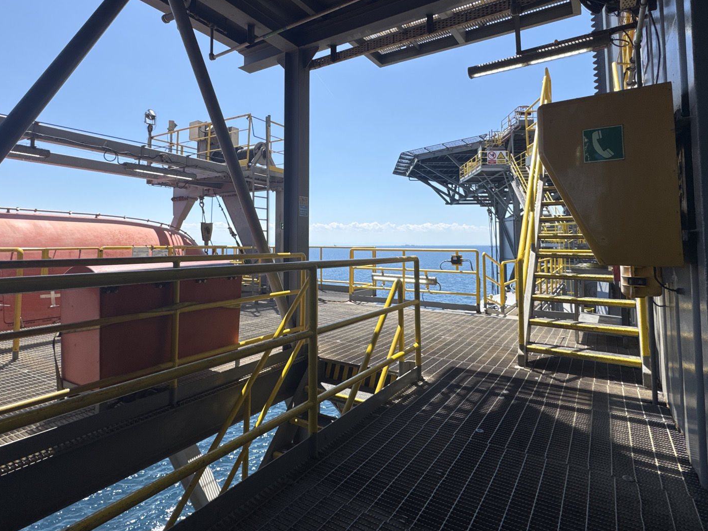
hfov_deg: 81.7
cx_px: 346
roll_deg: +0.2
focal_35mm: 20
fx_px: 409
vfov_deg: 65.4
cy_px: 215
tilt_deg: +4.7
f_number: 2.2
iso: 50
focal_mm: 2.22
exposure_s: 1/2208
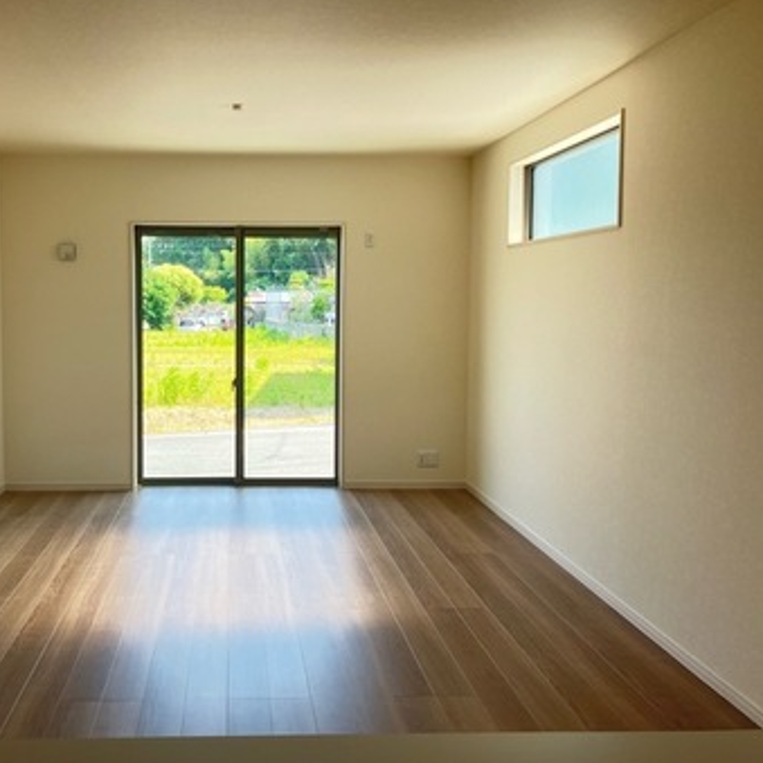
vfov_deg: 47.2
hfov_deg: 46.4
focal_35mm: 35
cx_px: 248
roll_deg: -0.3
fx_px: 873
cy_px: 371
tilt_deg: -3.8
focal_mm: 3.99
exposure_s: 1/121
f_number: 1.8
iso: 32
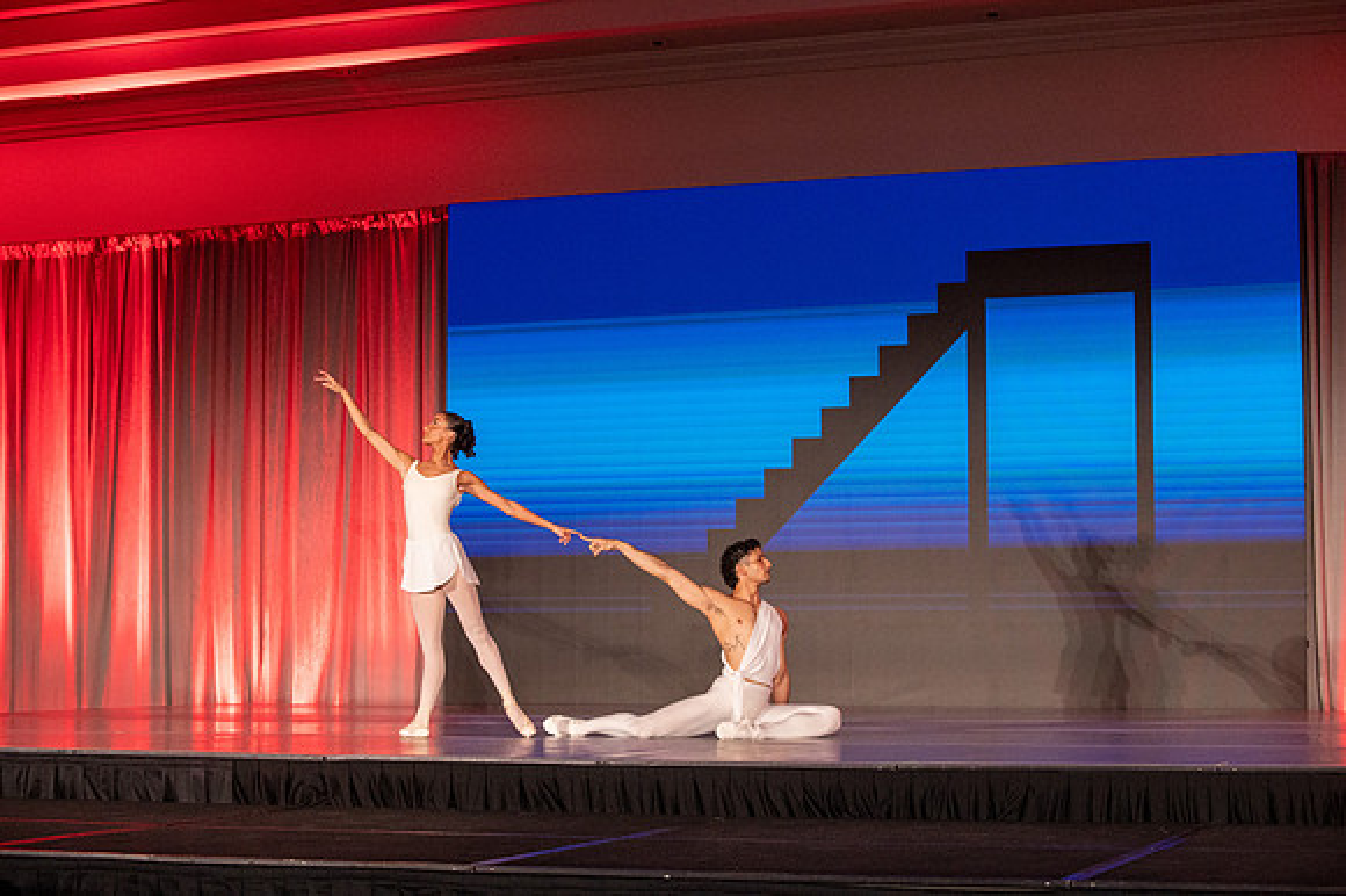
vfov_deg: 19.4
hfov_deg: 28.9
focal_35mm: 70
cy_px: 448
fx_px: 2616
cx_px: 673
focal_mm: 70
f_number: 4
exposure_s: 1/640
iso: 6400
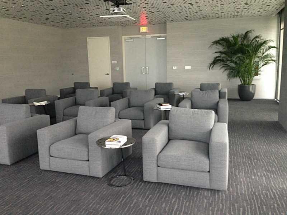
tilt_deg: -8.9
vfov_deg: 42.9
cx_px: 144
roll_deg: +0.4
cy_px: 108
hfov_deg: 55.4
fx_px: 274
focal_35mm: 33
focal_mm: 4.12
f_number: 2.4
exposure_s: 1/20
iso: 250
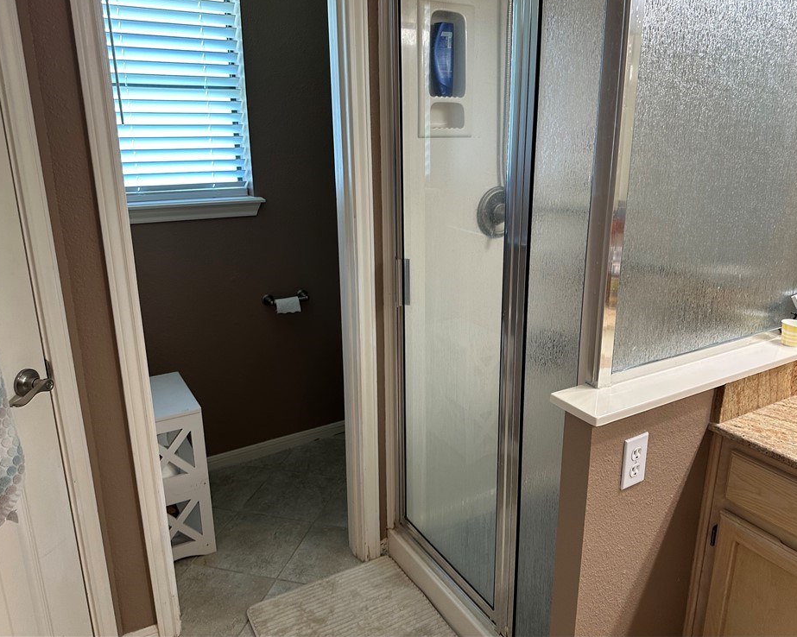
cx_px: 419
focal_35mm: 26
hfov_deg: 66.0
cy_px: 306
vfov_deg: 54.9
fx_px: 613
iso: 200
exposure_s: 1/60
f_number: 1.78
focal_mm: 6.86
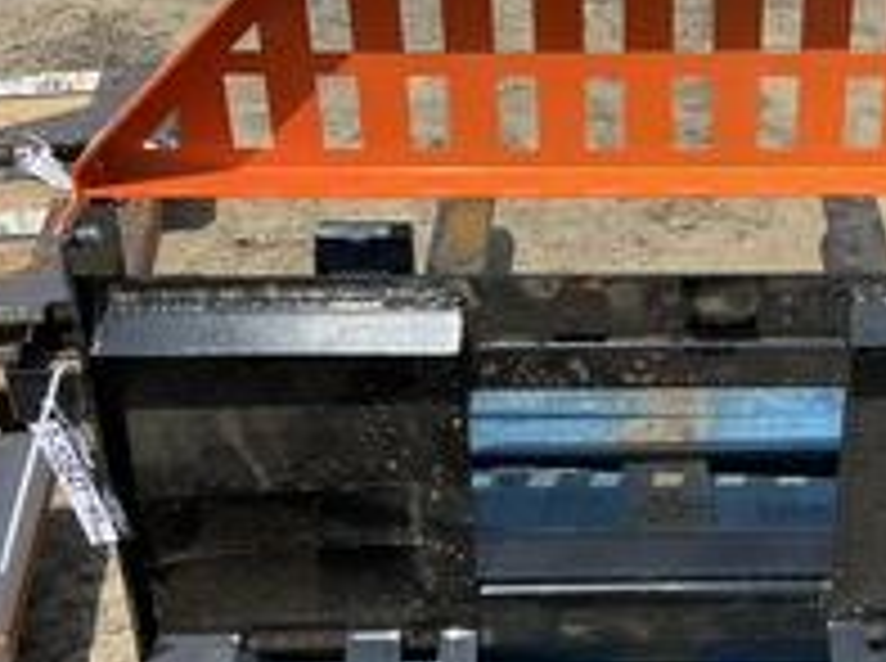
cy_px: 297
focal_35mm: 59
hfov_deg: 32.0
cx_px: 684
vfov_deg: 24.7
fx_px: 1507
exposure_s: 1/1675
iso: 25
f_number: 1.8
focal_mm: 3
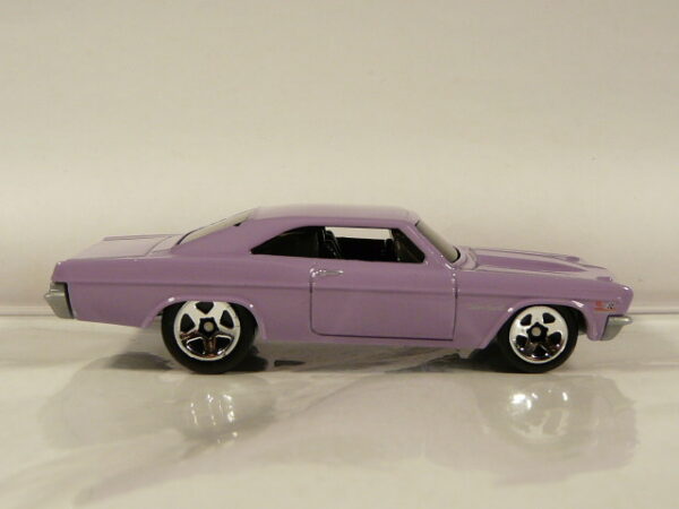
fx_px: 961
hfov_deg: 38.9
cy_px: 254
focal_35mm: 49
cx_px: 340
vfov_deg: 29.7
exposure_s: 1/80
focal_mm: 5.1
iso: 100
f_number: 2.8
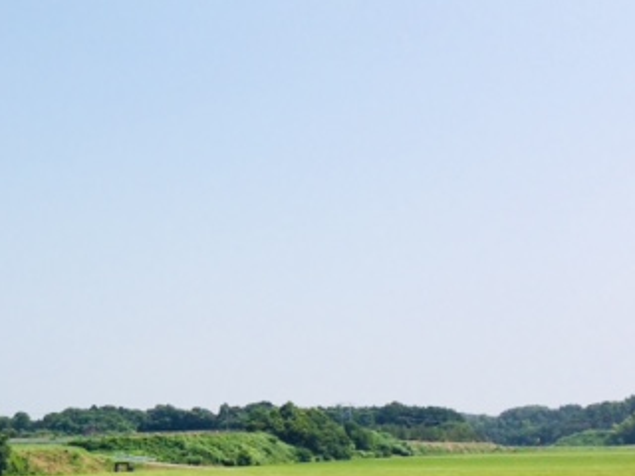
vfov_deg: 24.9
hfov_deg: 31.4
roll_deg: +0.9
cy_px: 369
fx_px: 1064
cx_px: 40
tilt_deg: +1.3
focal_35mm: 58
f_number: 2.2
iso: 32
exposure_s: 1/2933
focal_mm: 4.15
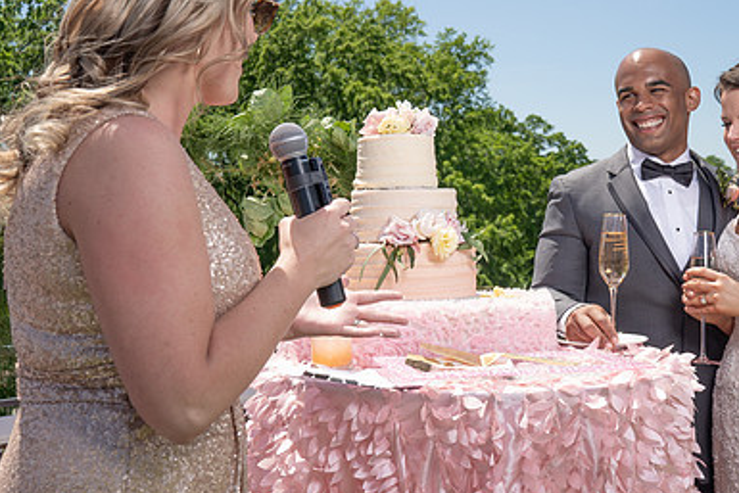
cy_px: 196
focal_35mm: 55
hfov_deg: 36.2
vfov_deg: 24.6
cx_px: 420
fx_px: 1129
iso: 50
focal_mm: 35
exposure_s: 1/250
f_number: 7.1
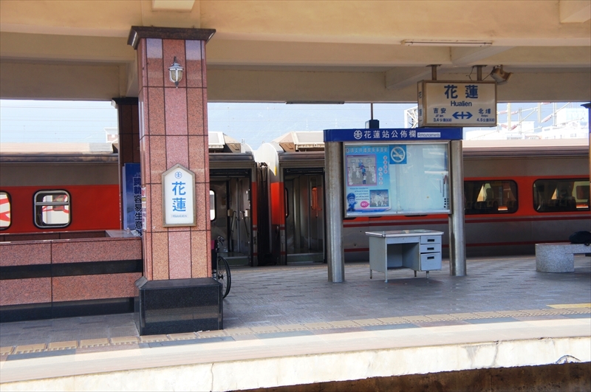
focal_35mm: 48
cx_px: 296
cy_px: 196
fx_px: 787
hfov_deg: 41.2
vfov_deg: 28.0
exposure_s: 1/250
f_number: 5
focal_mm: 32
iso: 200
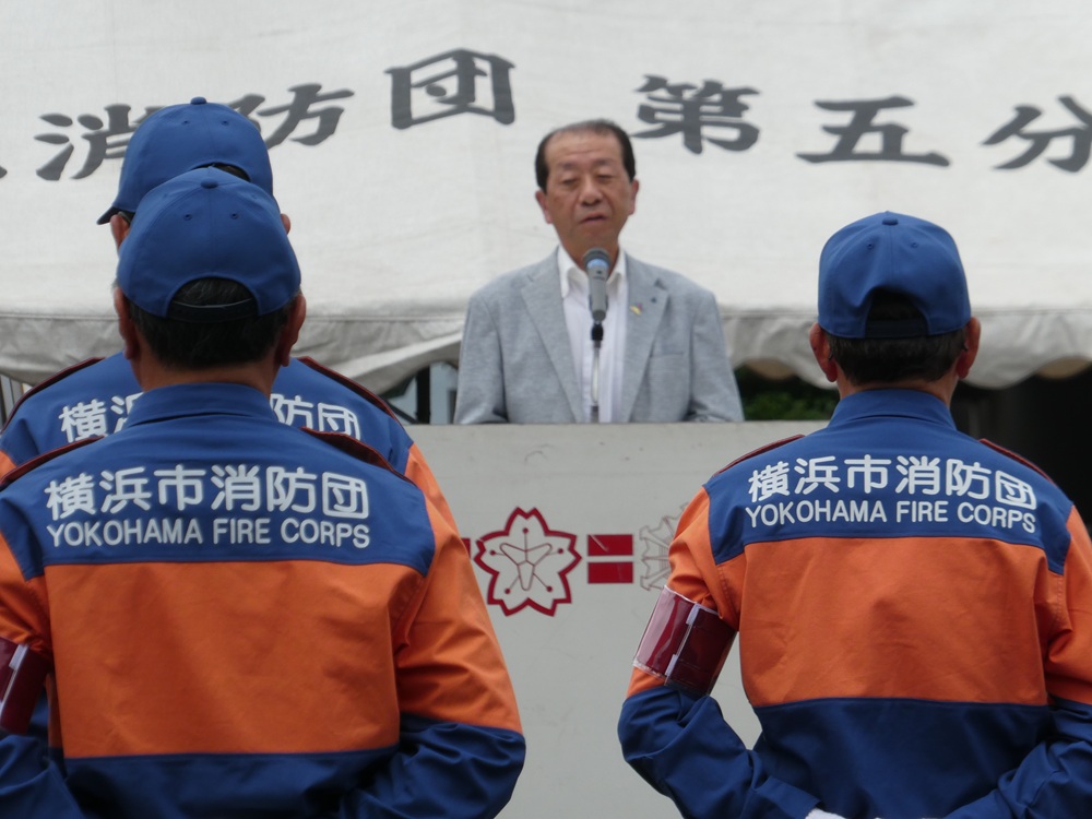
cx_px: 546
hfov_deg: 4.3
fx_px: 14669
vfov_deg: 3.2
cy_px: 410
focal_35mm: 465
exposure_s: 1/320
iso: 80
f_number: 6
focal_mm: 83.4
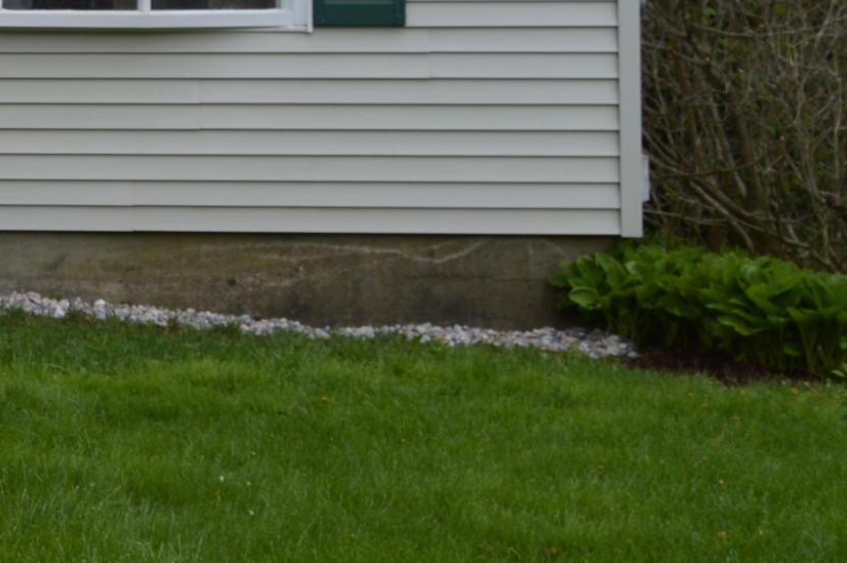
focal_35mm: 109
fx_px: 2562
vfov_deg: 12.3
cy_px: -113
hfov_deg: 16.1
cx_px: -646
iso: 110
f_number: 5.6
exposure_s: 1/125
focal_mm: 20
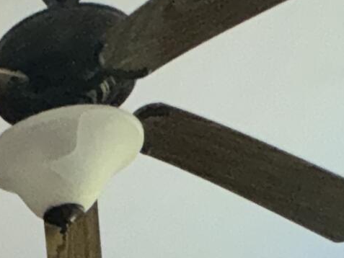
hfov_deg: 19.9
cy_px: 758
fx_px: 875
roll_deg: +2.6
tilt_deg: -7.4
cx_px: -139
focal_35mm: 88
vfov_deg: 11.2
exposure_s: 1/60
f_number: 2.2
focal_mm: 2.22
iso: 250
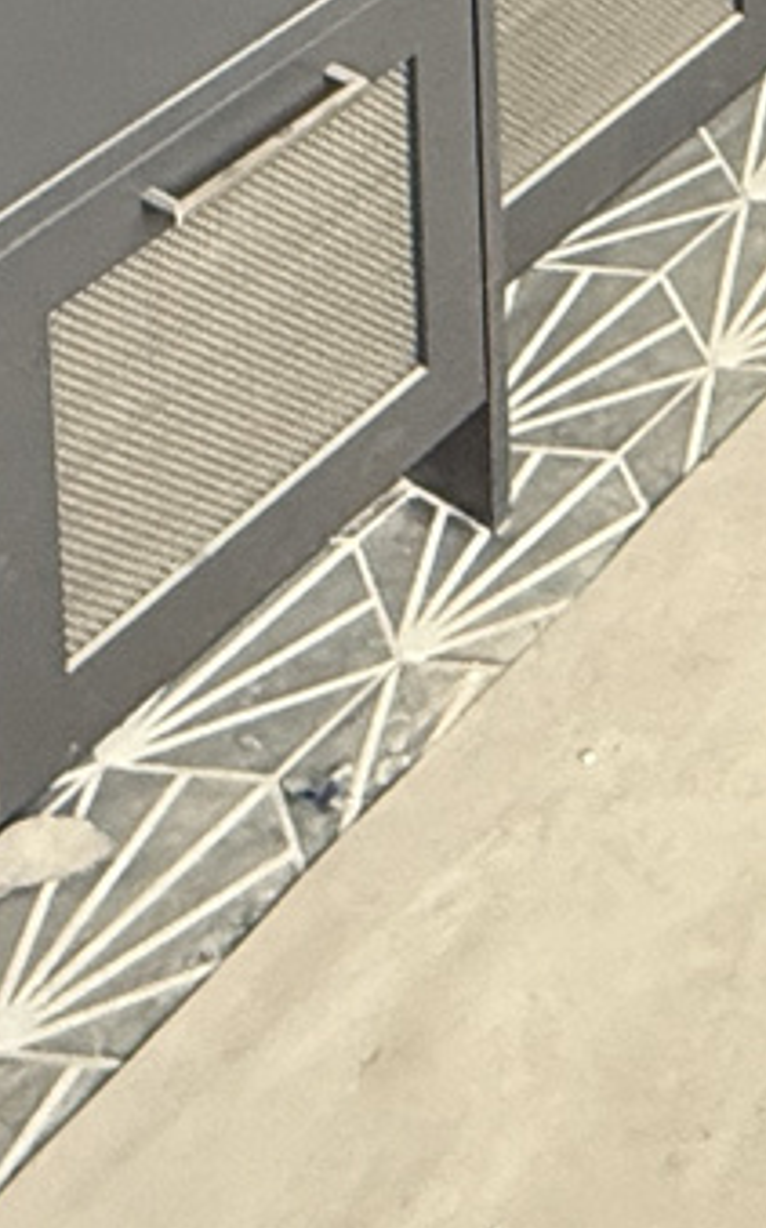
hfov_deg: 14.3
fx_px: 3009
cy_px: -1402
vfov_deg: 16.2
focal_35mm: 90
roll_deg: +1.4
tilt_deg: -6.2
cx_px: 773
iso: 250
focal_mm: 2.22
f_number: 2.2
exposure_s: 1/99
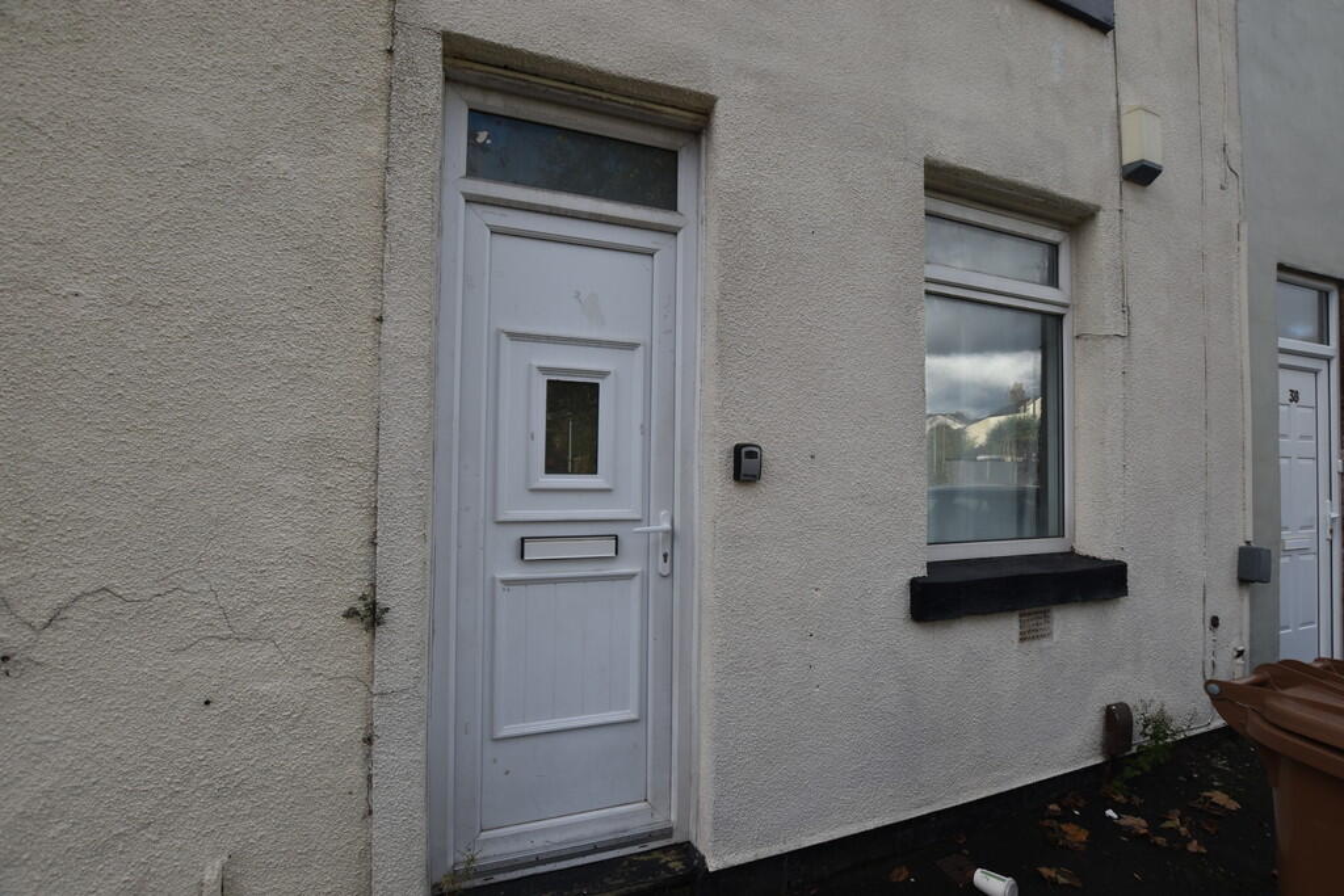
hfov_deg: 100.4
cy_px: 448
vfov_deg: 77.3
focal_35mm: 15
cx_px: 672
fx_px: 560
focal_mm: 10
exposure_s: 1/160
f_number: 6.3
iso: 100
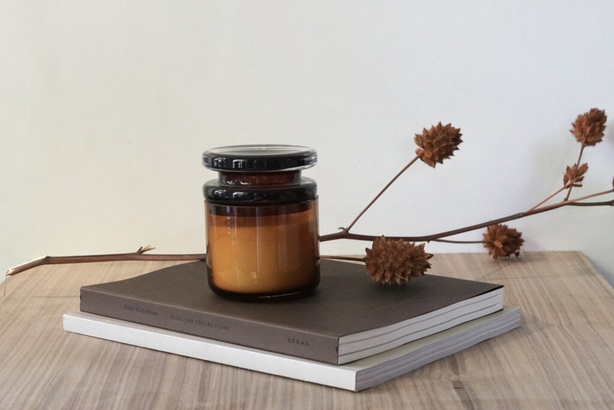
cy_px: 205
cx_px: 307
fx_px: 1279
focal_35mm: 75
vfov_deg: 18.2
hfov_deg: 27.0
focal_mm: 50
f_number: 8
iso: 3200
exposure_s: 1/80
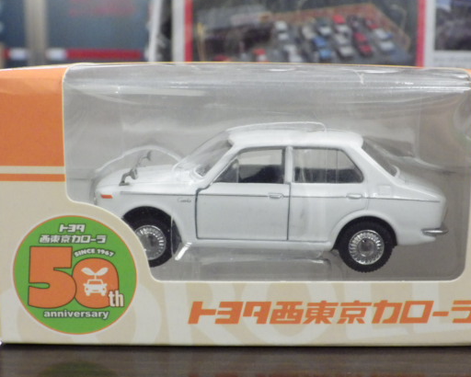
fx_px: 851
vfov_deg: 25.0
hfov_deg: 30.9
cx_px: 258
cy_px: 207
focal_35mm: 61
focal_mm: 9
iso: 800
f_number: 3.8
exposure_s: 1/40
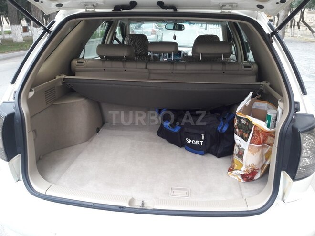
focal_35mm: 28
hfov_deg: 63.4
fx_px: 255
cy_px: 118
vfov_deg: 49.7
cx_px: 158
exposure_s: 1/100
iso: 80
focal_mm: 3.7
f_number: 1.9
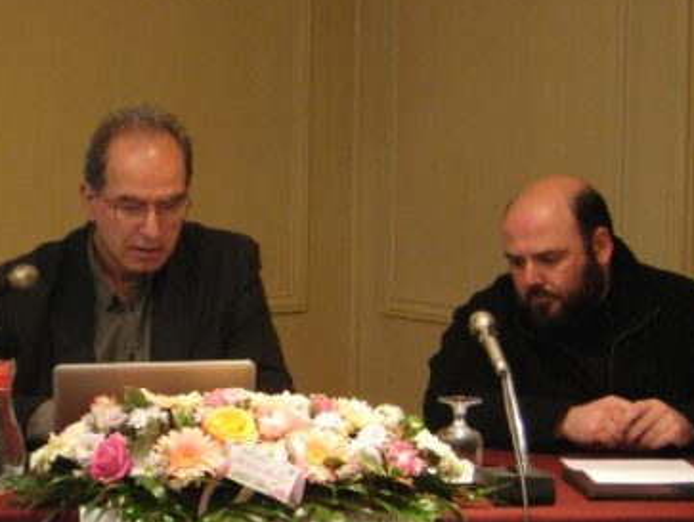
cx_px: 109
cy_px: 296
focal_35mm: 131
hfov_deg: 14.9
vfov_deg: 11.3
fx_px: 2629
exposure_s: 1/10
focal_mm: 12.9
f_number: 3.5
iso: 200
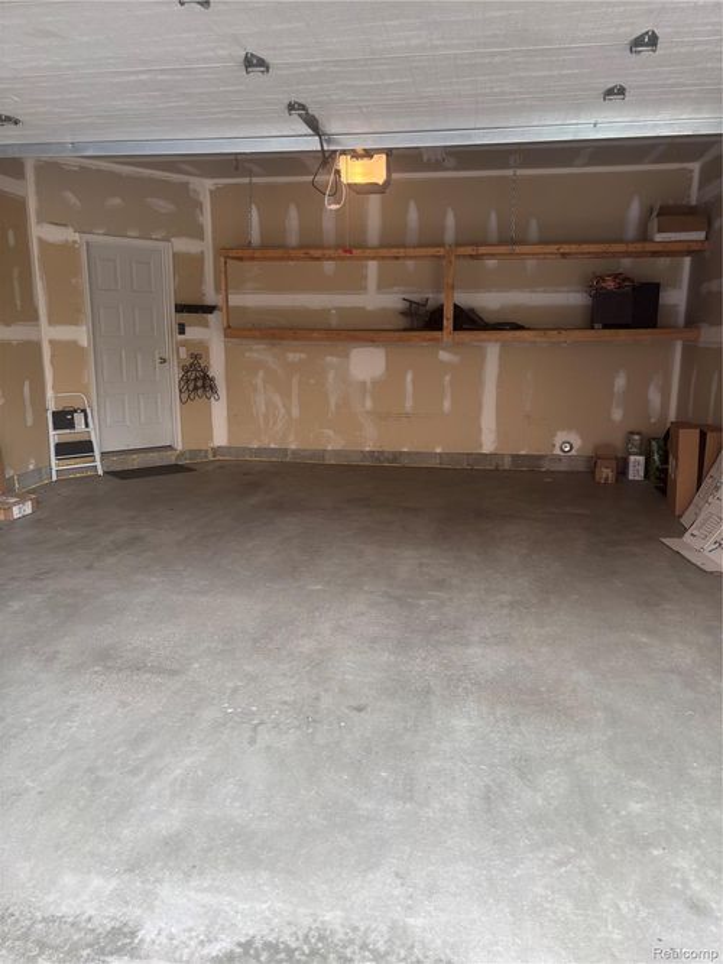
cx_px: 362
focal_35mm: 26
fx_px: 724
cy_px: 482
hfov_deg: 53.0
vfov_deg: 67.3
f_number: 1.6
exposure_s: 1/120
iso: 40
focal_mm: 5.96
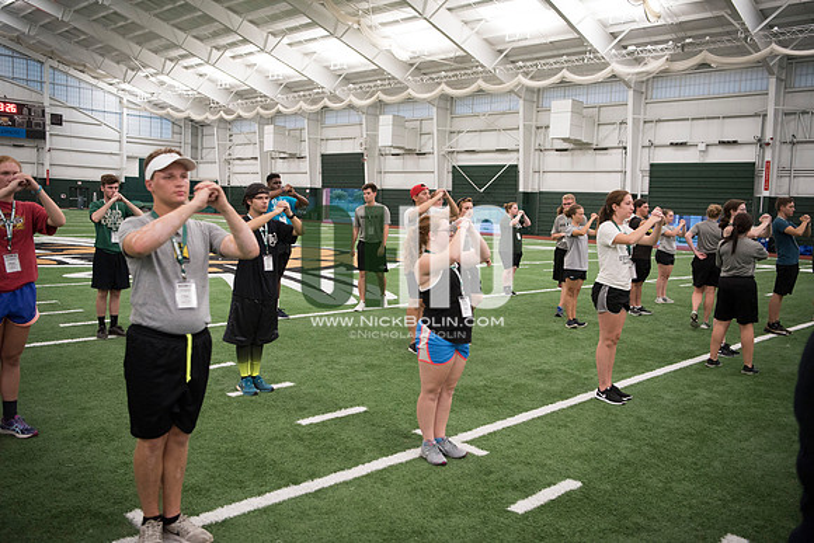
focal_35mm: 32
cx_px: 407
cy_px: 272
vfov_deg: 41.1
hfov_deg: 58.7
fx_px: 724
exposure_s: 1/200
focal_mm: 32
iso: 2000
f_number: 2.8
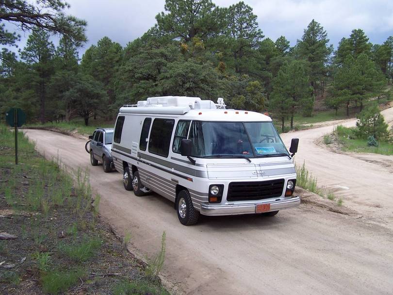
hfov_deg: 49.0
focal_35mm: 38
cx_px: 196
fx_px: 432
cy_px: 148
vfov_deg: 37.7
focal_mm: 6.3
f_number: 2.8
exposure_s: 1/500
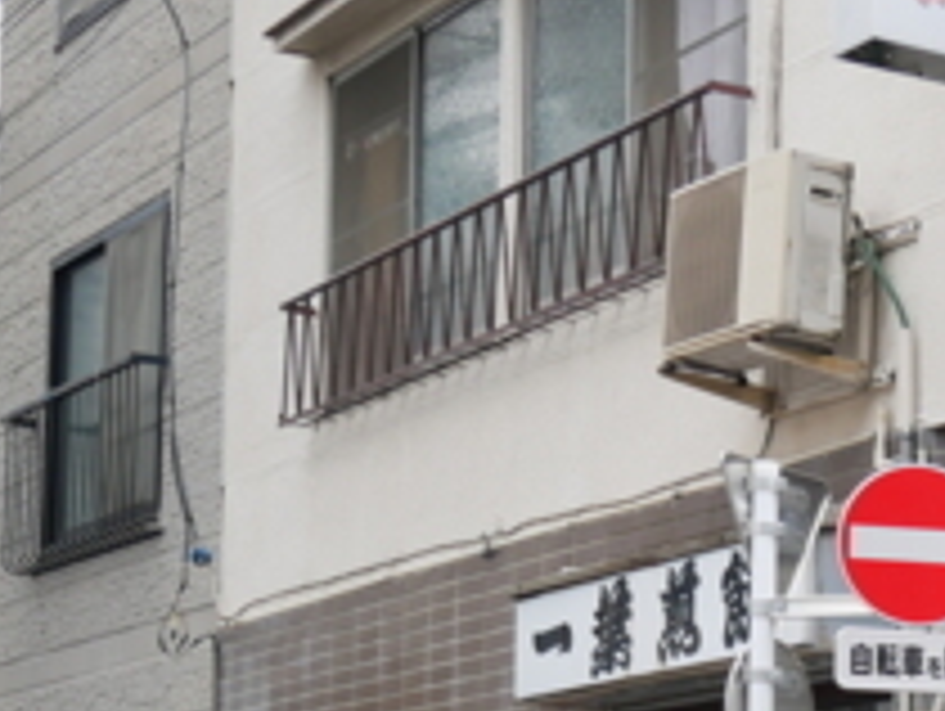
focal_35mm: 103
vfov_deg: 14.1
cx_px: 1287
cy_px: 781
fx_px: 2815
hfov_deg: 17.6
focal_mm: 18
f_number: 4.2
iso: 200
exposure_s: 1/80
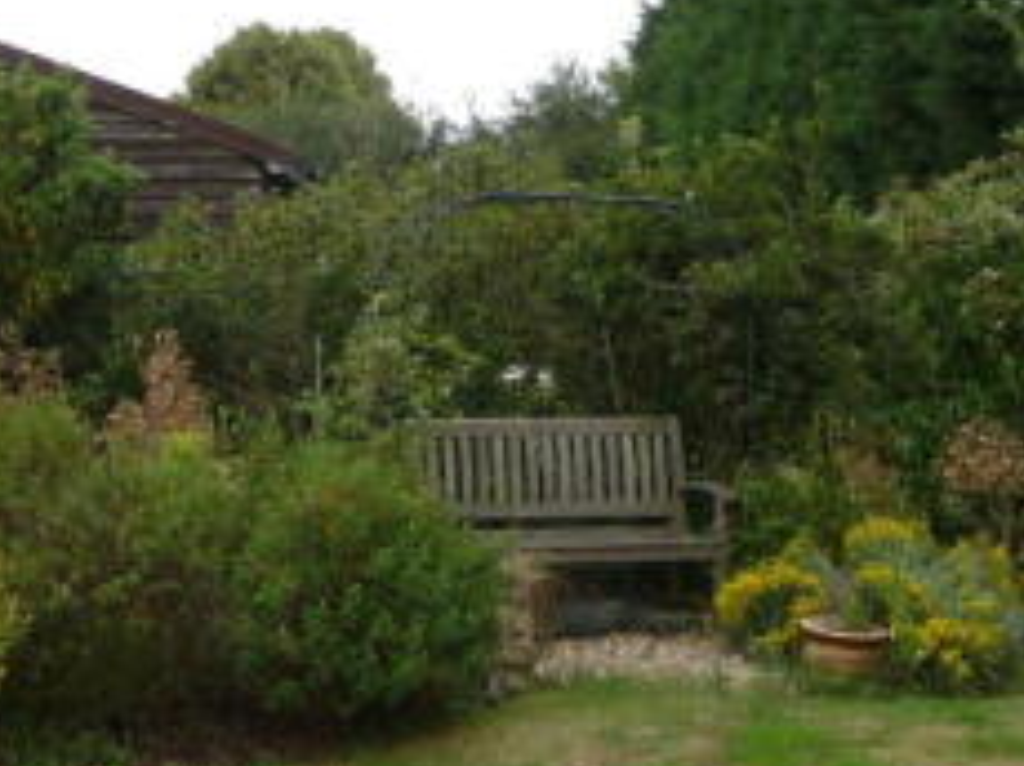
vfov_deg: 20.7
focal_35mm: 71
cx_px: 194
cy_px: 345
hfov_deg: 26.9
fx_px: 2098
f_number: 3.3
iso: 100
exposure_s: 1/400
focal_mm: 4.7
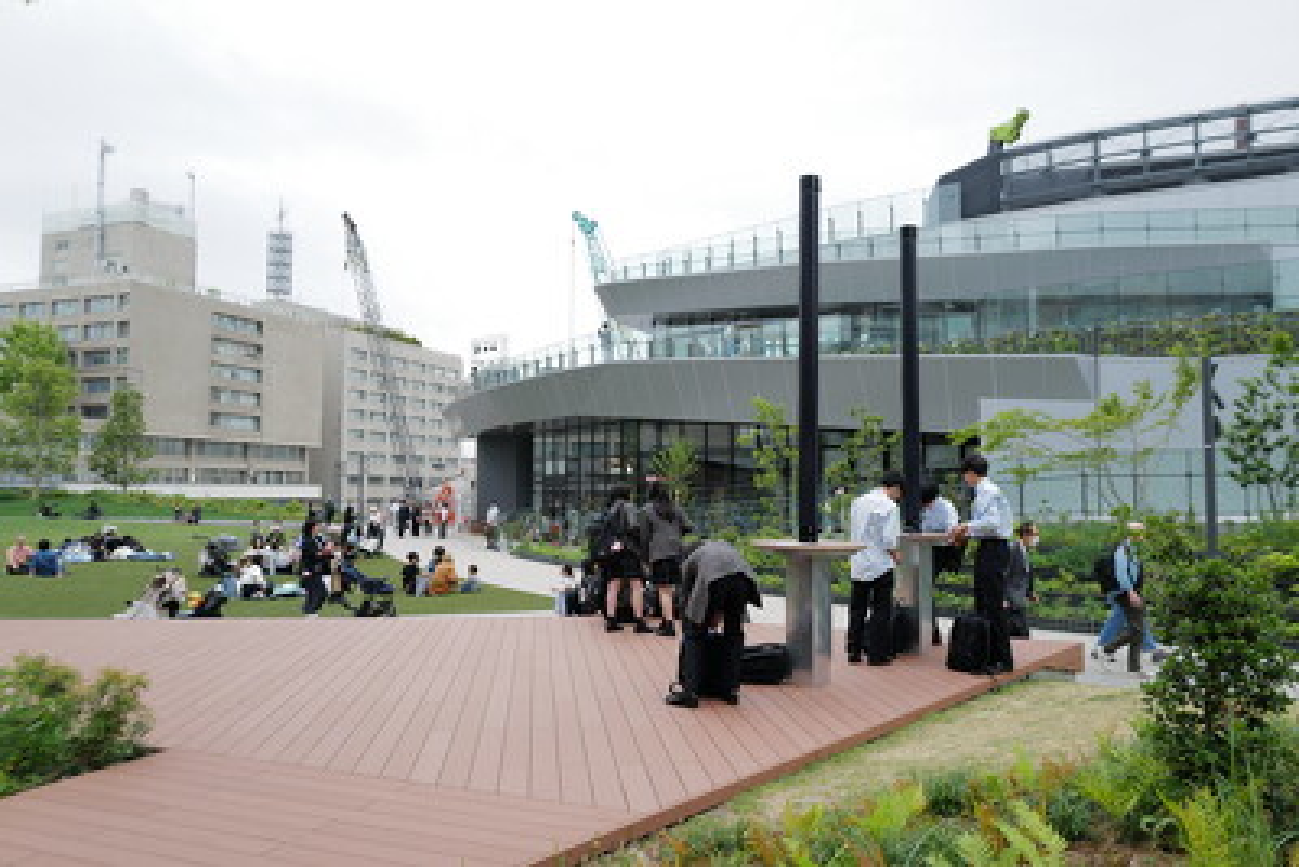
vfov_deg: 46.4
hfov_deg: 65.5
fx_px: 1011
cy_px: 434
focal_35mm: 28
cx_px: 650
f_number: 4
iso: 100
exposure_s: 1/200
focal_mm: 28
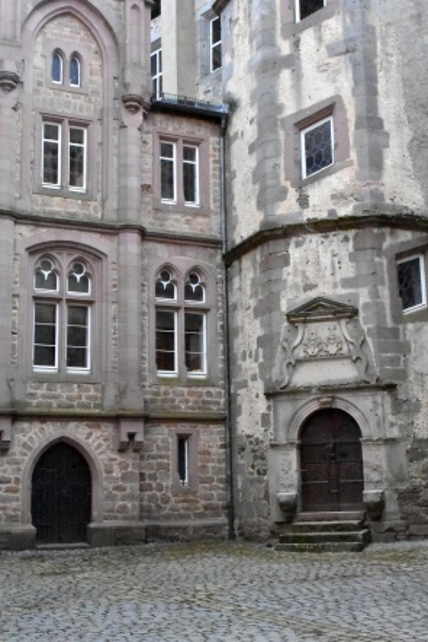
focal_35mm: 48
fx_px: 857
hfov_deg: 28.1
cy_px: 321
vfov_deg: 41.1
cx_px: 214
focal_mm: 32
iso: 20000
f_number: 10
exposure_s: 1/4000
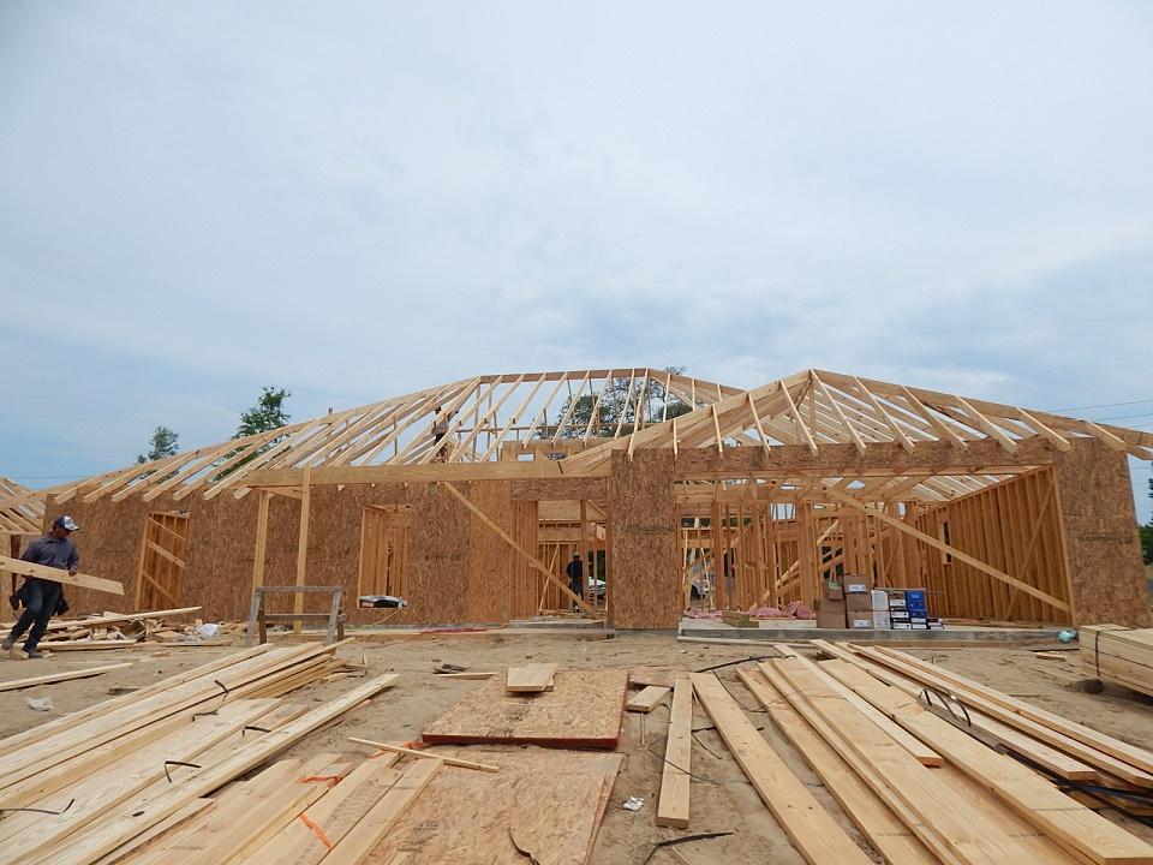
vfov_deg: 61.1
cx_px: 576
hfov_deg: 76.4
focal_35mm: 22
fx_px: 733
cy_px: 432
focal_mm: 4
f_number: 6
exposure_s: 1/800
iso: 125
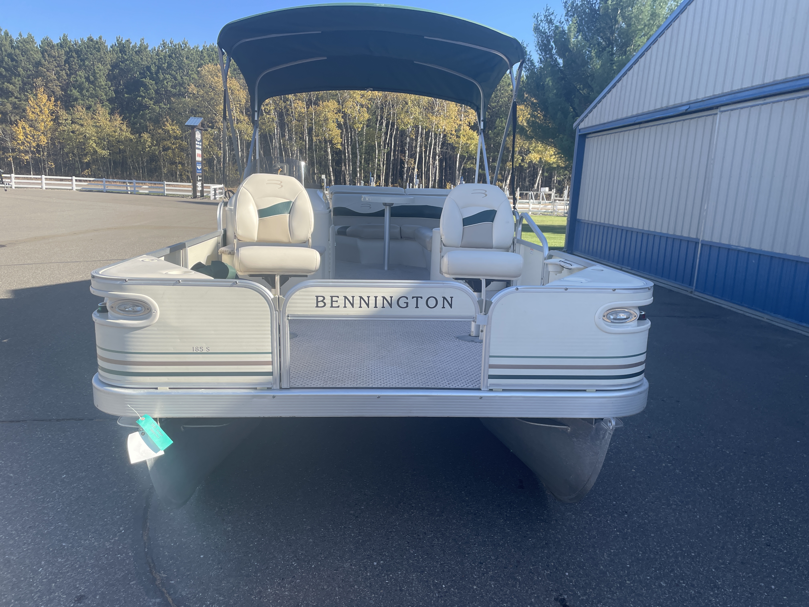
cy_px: 304
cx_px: 404
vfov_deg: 53.1
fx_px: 608
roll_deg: -2.9
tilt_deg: -10.8
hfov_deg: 67.3
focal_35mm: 26
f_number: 1.6
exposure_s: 1/1383
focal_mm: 4.2
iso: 32
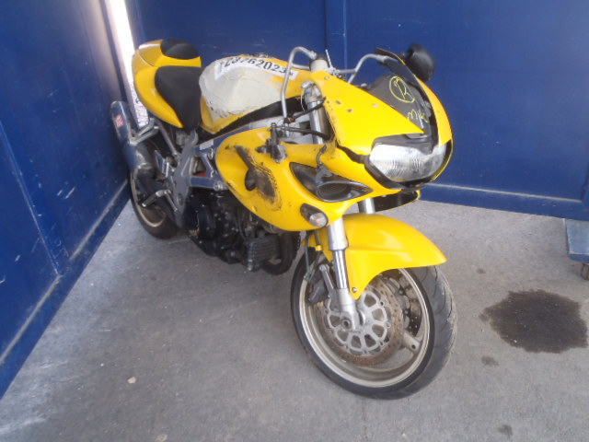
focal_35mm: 28
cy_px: 221
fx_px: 476
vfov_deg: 49.7
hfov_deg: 63.4
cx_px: 294
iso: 80
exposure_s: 1/80
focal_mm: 5
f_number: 3.5
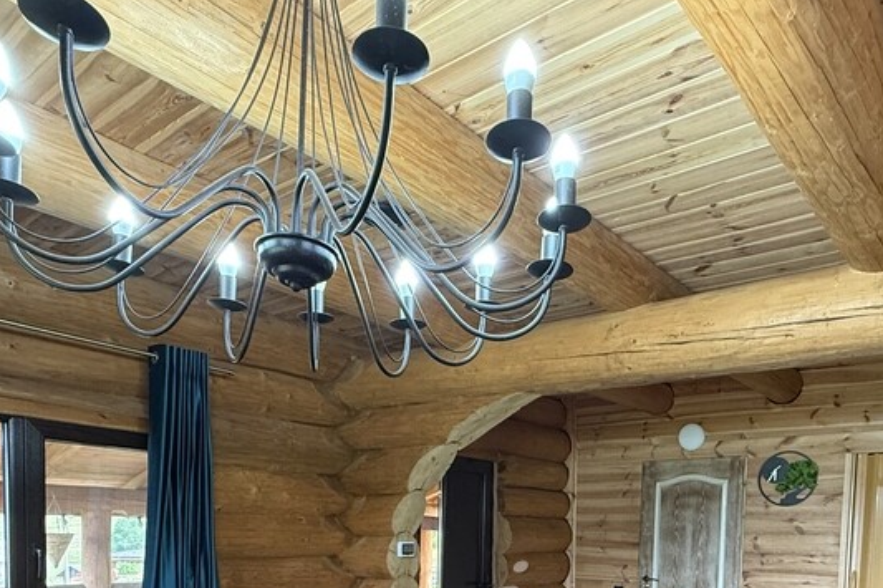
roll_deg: -1.8
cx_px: 475
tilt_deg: -3.2
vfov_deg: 40.9
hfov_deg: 65.4
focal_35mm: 28
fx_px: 687
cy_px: 578
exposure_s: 1/50
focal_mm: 2.22
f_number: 2.2
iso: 400
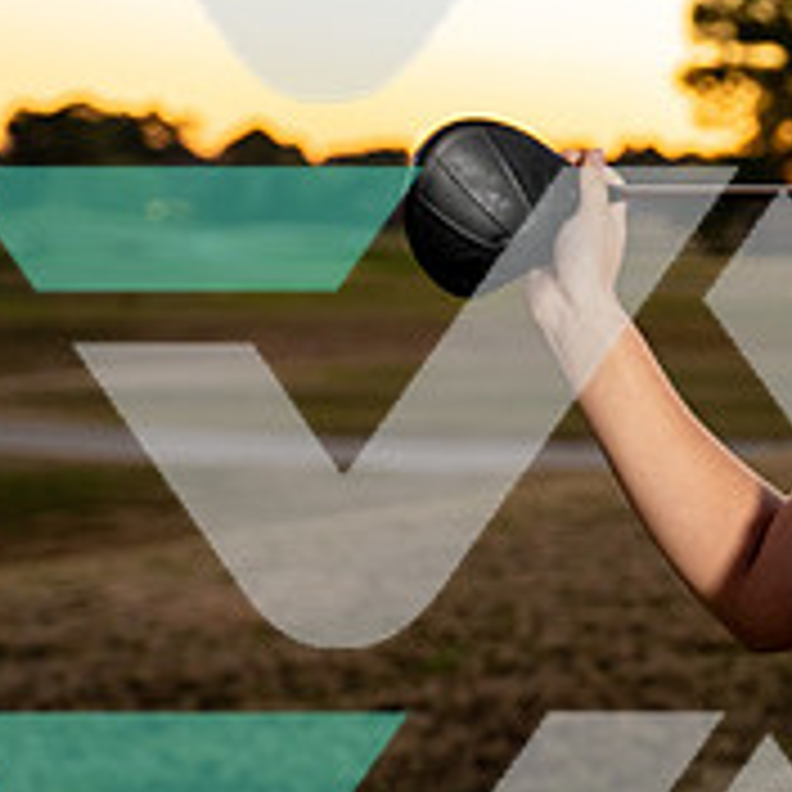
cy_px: 407
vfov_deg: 11.3
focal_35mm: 154
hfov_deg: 11.0
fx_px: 3986
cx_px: 1098
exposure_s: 1/250
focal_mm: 55
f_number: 4
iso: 640
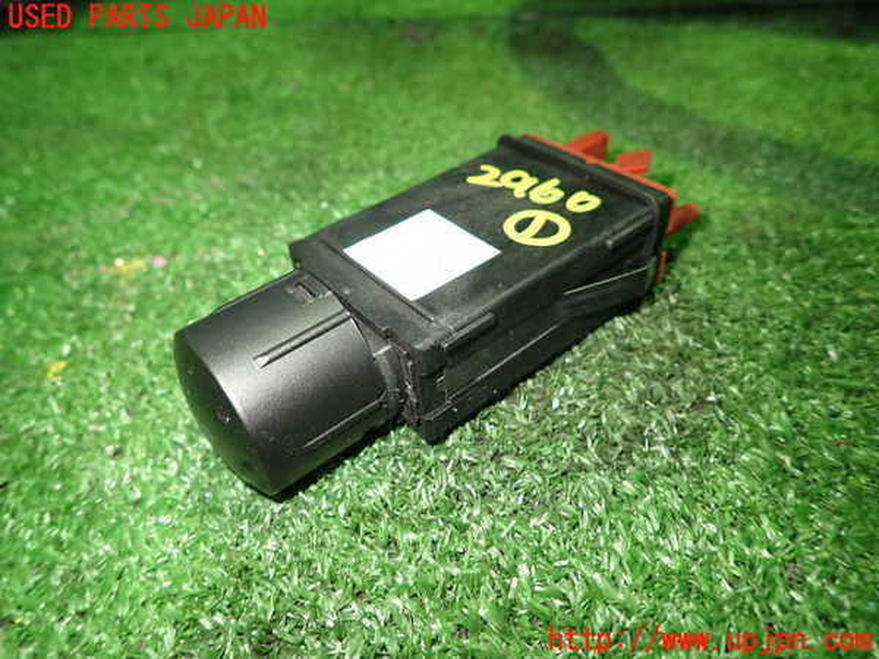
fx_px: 635
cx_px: 440
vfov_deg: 54.9
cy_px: 330
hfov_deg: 69.4
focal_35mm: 25
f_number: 2
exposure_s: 1/30
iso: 400
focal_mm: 4.5
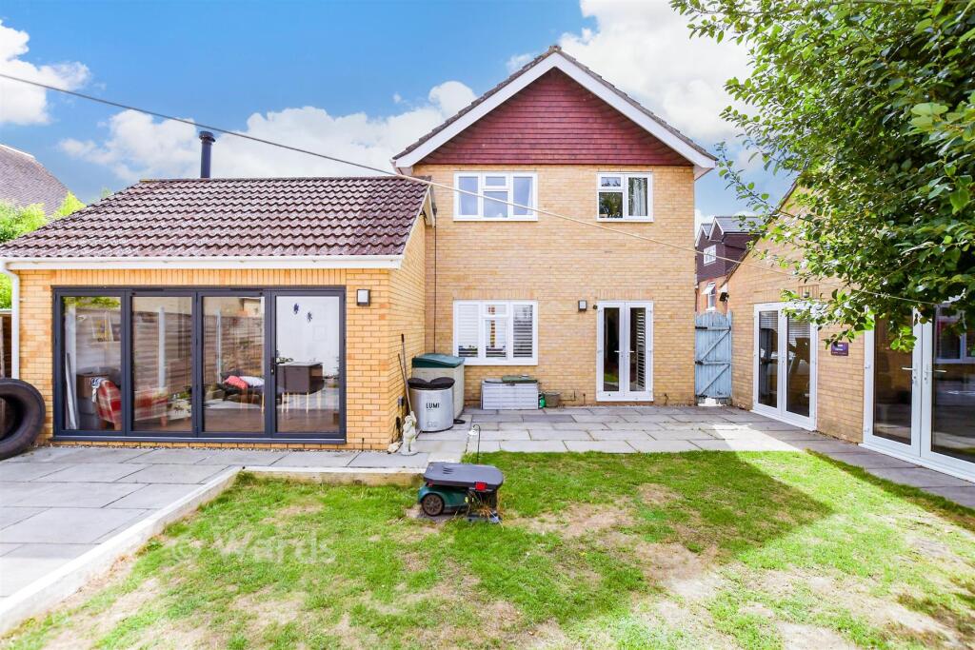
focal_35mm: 25
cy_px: 325
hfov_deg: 71.5
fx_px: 677
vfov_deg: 51.3
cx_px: 488
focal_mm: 17
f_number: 8
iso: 320
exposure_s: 1/800
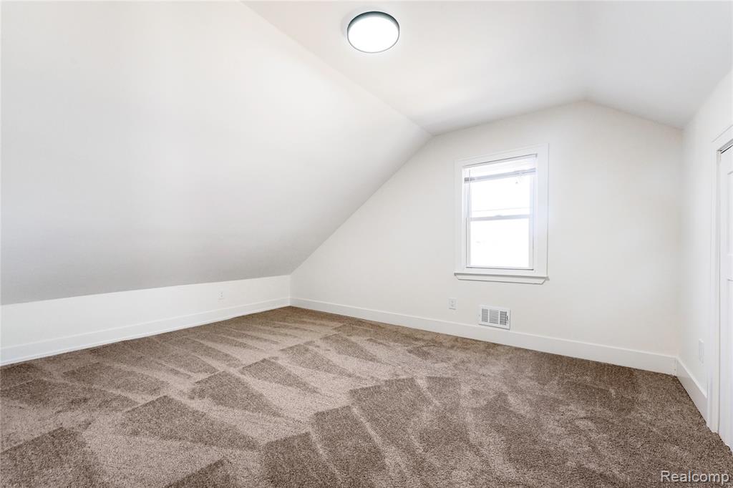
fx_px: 285
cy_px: 244
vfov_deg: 81.2
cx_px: 366
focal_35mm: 14
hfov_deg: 104.3
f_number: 11
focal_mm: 14
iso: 800
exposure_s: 1/30
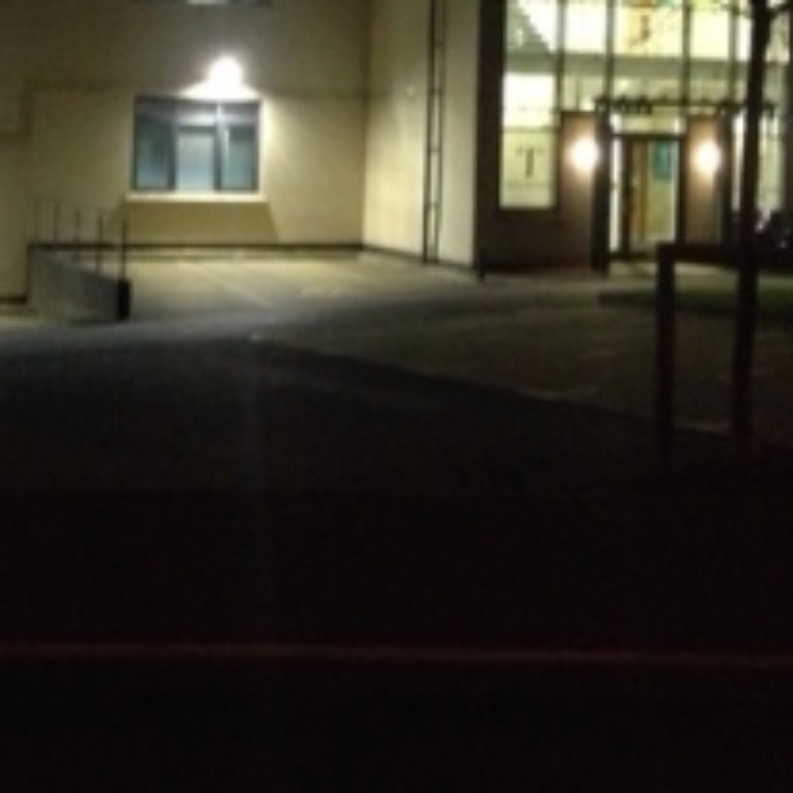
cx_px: 271
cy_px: 80
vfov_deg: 22.2
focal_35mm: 76
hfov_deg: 22.7
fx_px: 1970
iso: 800
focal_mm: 4.28
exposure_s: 1/15
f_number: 2.4
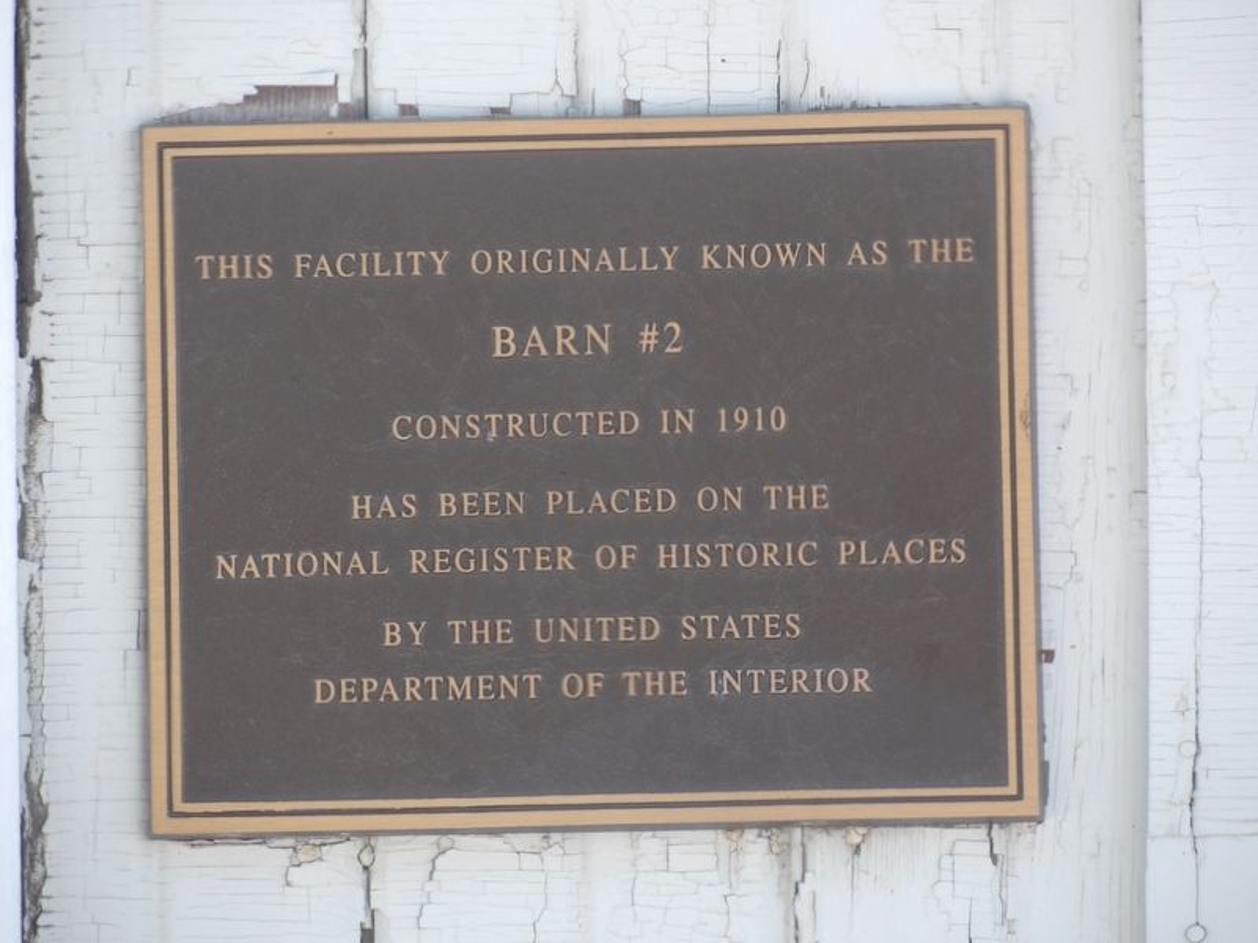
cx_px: 629
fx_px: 18607
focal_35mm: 512
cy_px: 472
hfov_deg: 3.9
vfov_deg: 2.9
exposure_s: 1/129
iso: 100
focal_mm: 91.8
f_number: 4.1
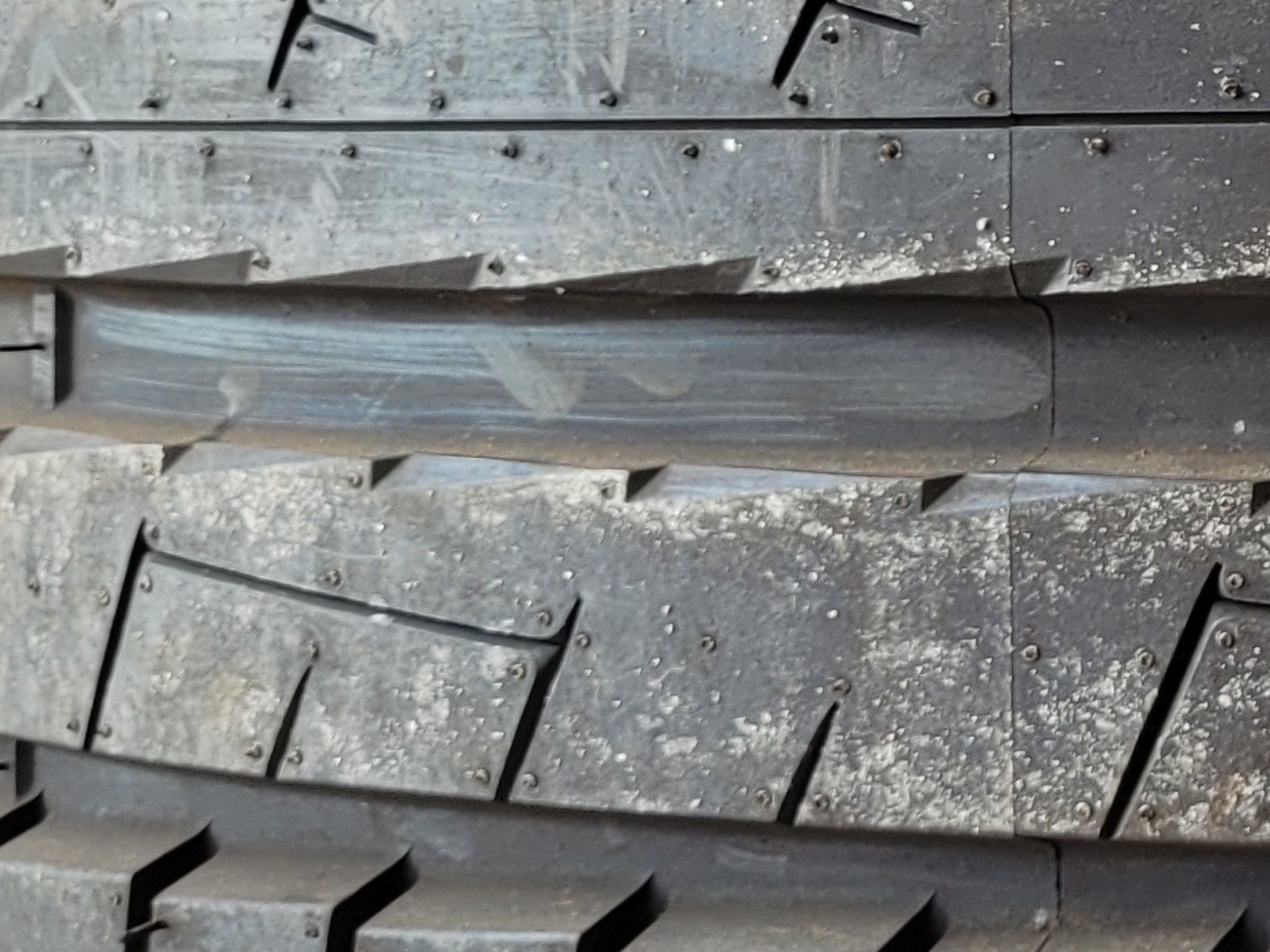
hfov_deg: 15.6
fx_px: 4182
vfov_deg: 12.7
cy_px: -141
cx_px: 2026
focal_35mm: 114
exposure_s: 1/122
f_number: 1.8
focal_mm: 5.4
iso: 40
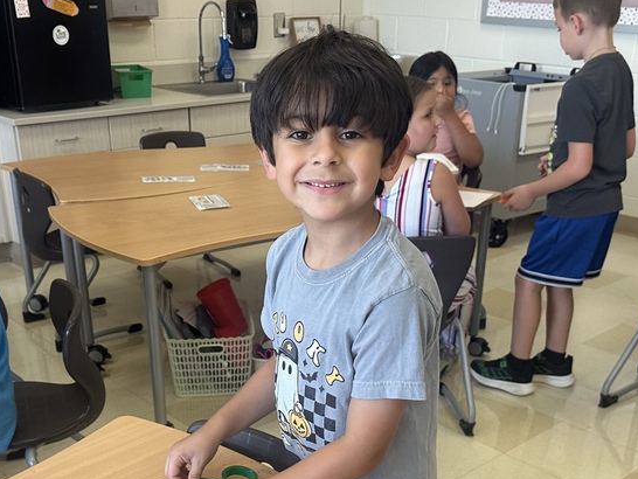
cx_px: 314
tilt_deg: -26.9
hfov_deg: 42.1
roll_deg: -2.0
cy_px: 409
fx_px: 830
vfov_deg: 31.1
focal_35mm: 45
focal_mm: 6.86
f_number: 1.78
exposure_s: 1/120
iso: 200
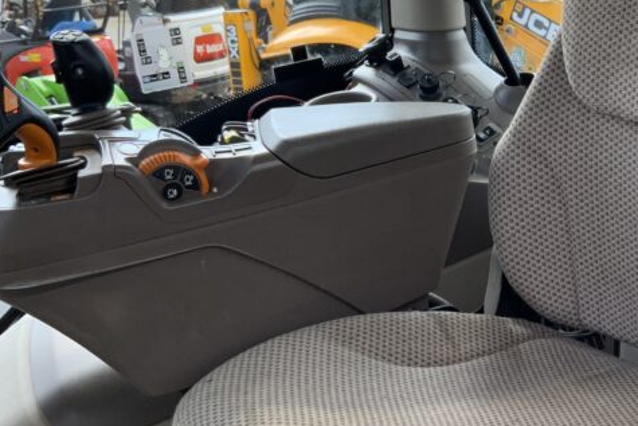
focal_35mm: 65
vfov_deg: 20.9
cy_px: 255
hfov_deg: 29.7
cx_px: 574
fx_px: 1152
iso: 16
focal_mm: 3
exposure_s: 1/240
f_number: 1.8
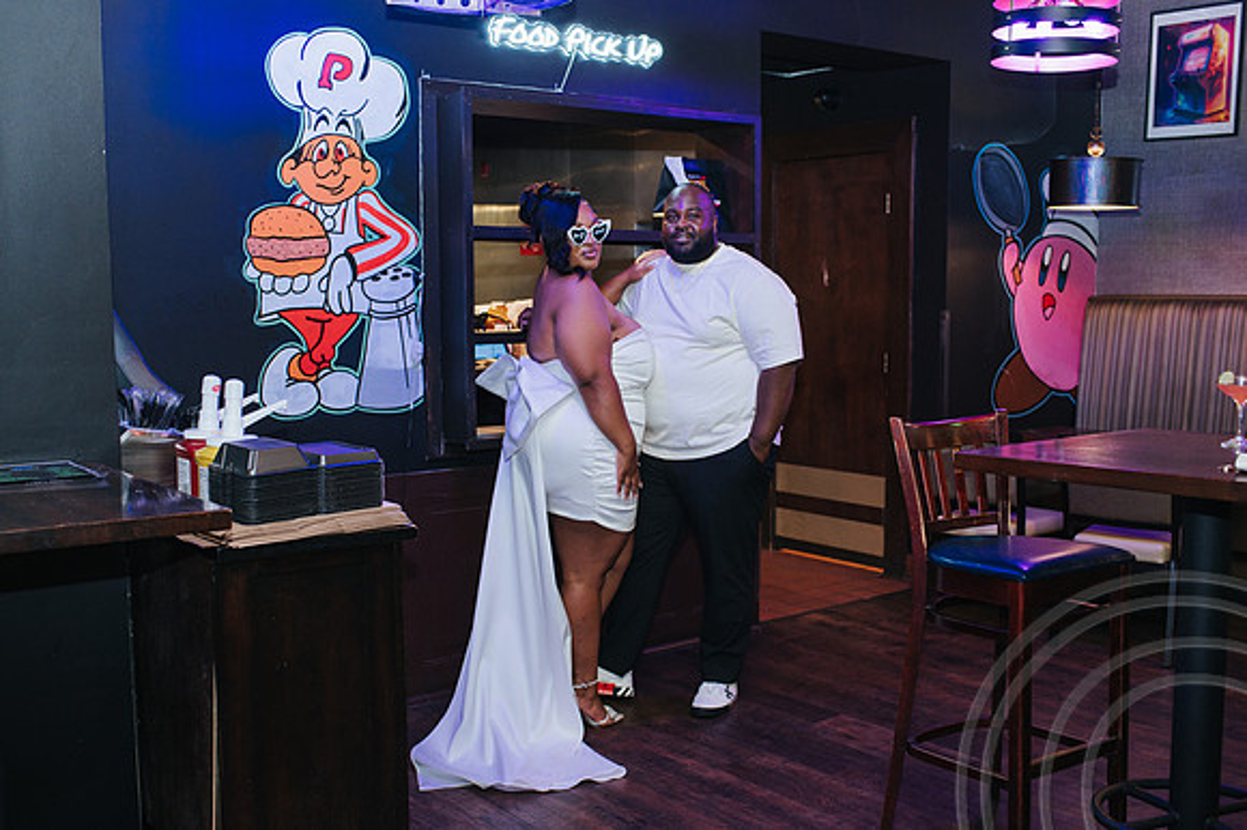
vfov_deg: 34.7
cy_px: 454
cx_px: 592
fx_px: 1327
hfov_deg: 50.3
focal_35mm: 38
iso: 800
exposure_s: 1/200
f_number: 3.2
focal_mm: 35
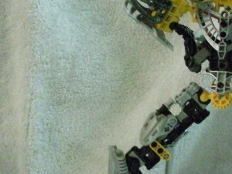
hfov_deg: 20.3
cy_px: 71
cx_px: 199
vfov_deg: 15.5
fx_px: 637
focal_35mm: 95
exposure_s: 1/16
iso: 1600
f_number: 3.1
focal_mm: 6.3
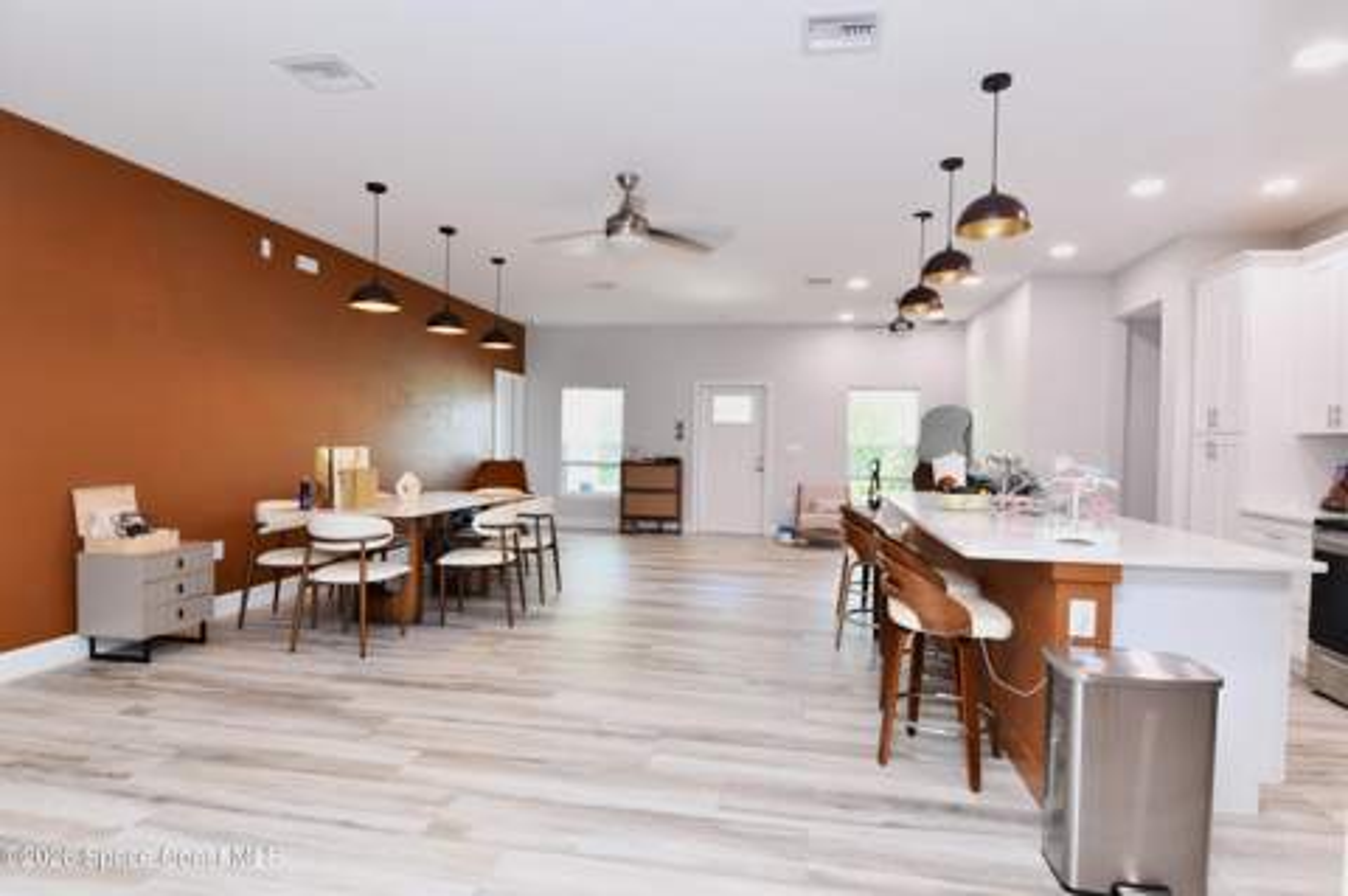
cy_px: 448
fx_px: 673
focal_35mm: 18
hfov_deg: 90.1
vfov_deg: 67.3
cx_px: 674
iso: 500
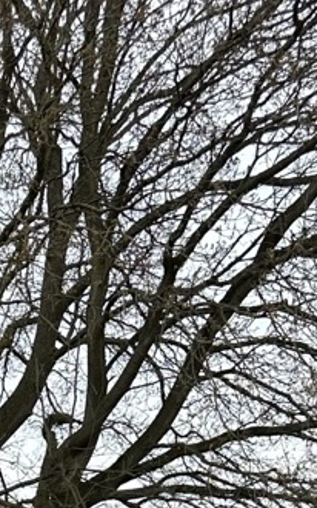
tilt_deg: -3.0
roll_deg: +0.3
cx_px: -129
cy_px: 941
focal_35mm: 108
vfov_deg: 16.0
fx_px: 1494
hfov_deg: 11.7
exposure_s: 1/529
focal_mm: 6.86
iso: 80
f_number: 1.78
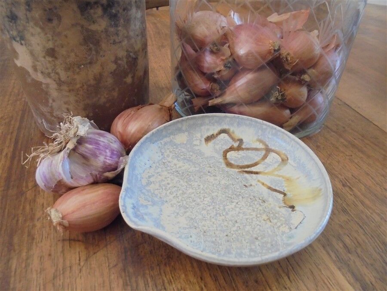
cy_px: 146
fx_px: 291
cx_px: 194
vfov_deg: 53.1
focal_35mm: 26
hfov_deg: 67.3
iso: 400
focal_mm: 4.6
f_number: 3.5
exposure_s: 1/20
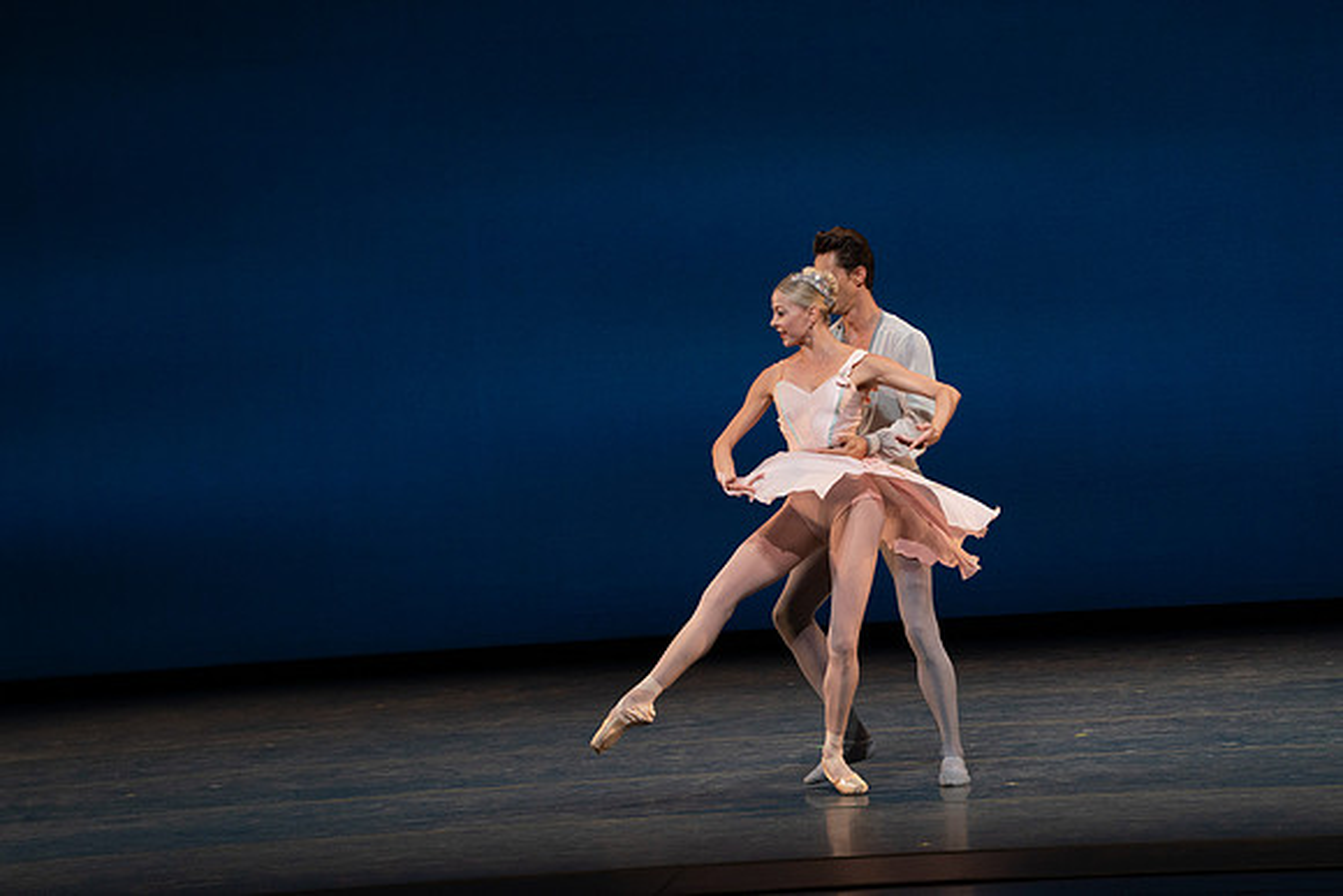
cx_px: 672
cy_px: 448
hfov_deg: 10.3
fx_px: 7463
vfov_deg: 6.9
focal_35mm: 200
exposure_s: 1/500
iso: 3200
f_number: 8
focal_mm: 200
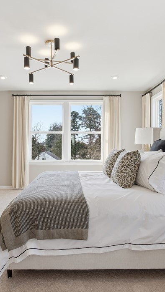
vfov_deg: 71.9
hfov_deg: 44.3
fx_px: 202
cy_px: 147
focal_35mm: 26
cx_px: 73
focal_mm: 16
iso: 125
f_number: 6.3
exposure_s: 1/200
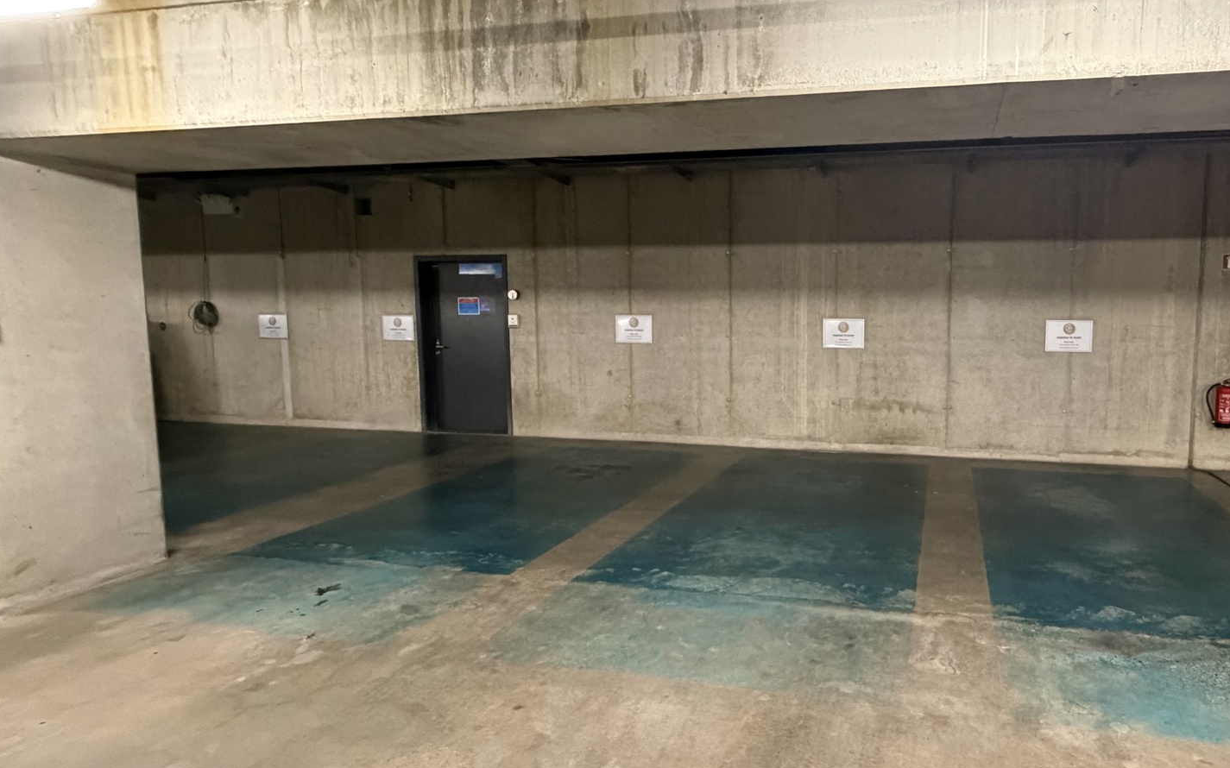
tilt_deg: -4.4
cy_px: 371
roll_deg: +0.2
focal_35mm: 20
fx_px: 670
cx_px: 821
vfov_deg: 59.6
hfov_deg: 82.2
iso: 800
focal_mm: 2.22
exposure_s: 1/60
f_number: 2.2
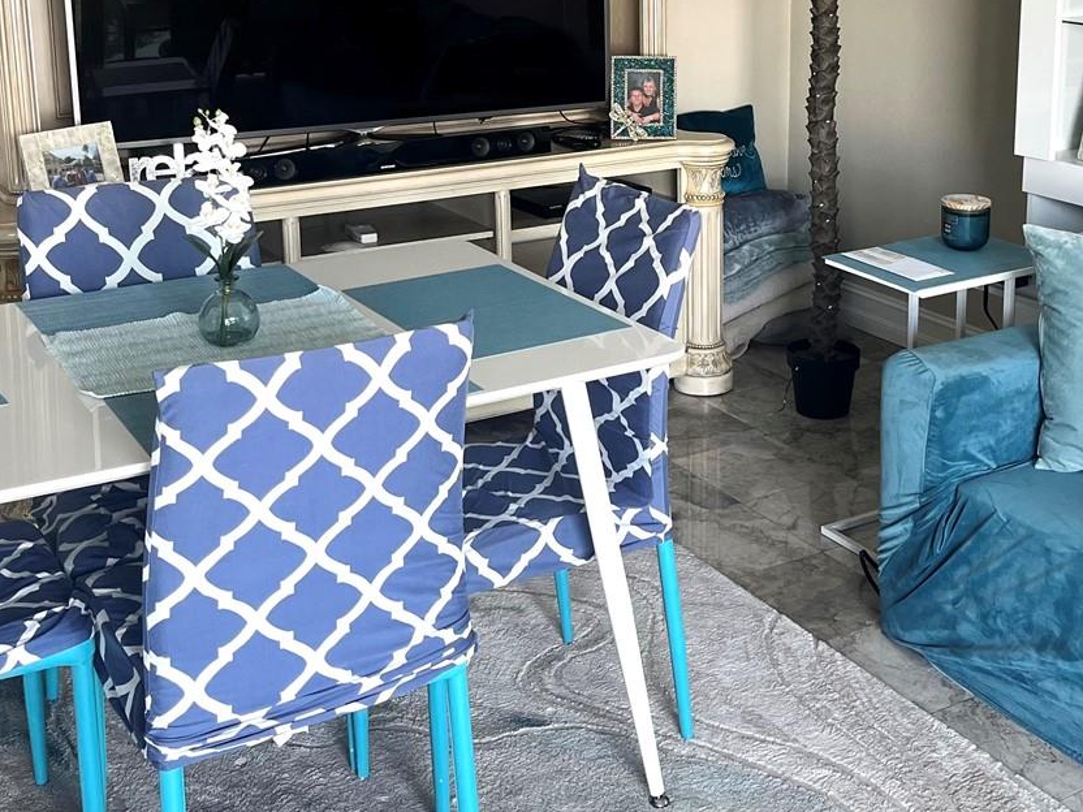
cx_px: 657
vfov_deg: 28.5
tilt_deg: -12.5
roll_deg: -0.2
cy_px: 170
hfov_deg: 38.0
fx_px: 1564
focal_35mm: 50
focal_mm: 5.1
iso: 100
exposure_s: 1/122
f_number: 1.6
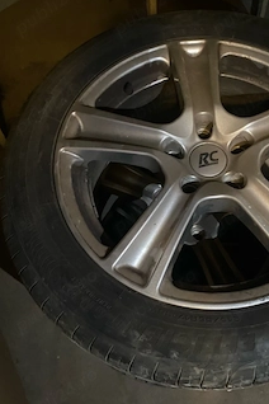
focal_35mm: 34
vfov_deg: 55.7
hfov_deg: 38.4
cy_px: 217
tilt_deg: -65.3
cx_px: 180
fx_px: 381
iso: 1000
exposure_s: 1/20
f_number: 1.8
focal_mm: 4.25
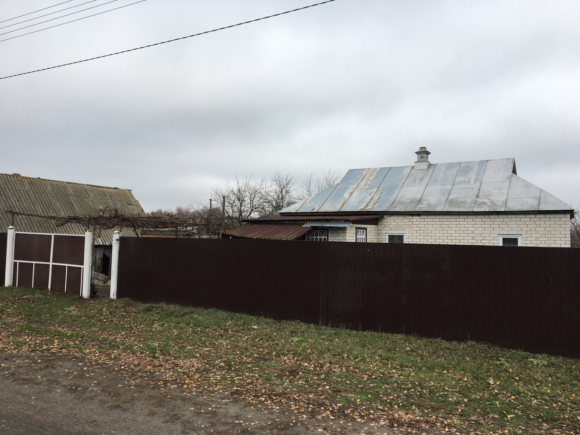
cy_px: 218
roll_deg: -0.6
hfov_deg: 61.7
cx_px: 290
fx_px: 486
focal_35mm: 29
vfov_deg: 48.2
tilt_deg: +4.7
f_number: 2.2
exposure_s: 1/359
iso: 25
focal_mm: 4.15
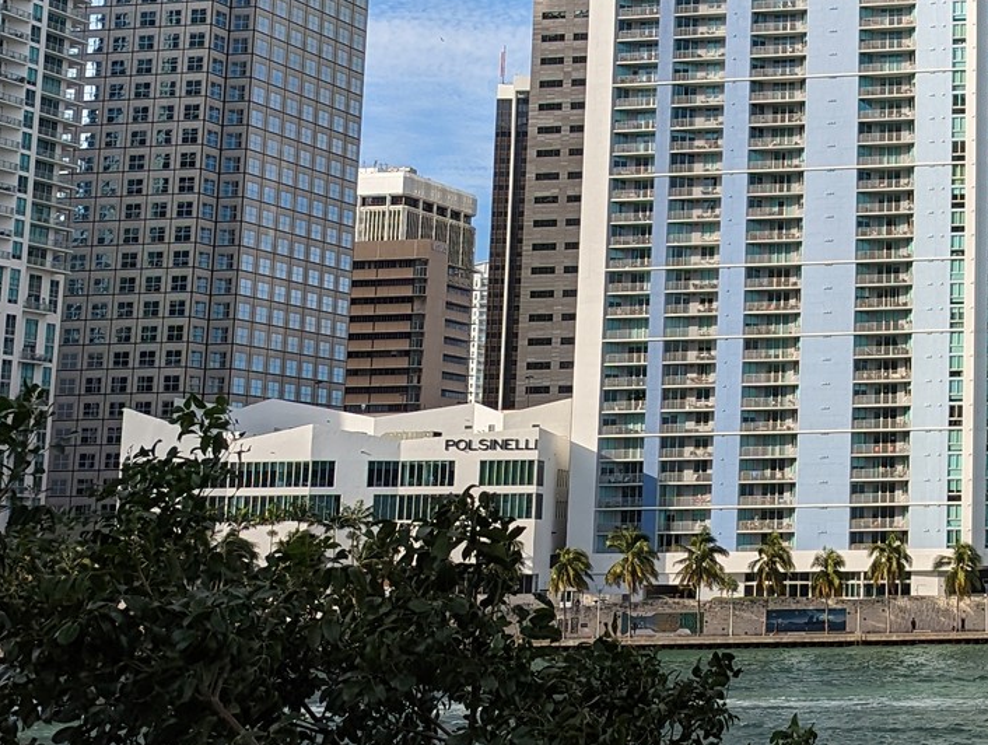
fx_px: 1944
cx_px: 1170
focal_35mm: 68
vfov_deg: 21.6
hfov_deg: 25.7
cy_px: 224
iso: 41
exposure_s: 1/1887
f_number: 1.85
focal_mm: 6.81
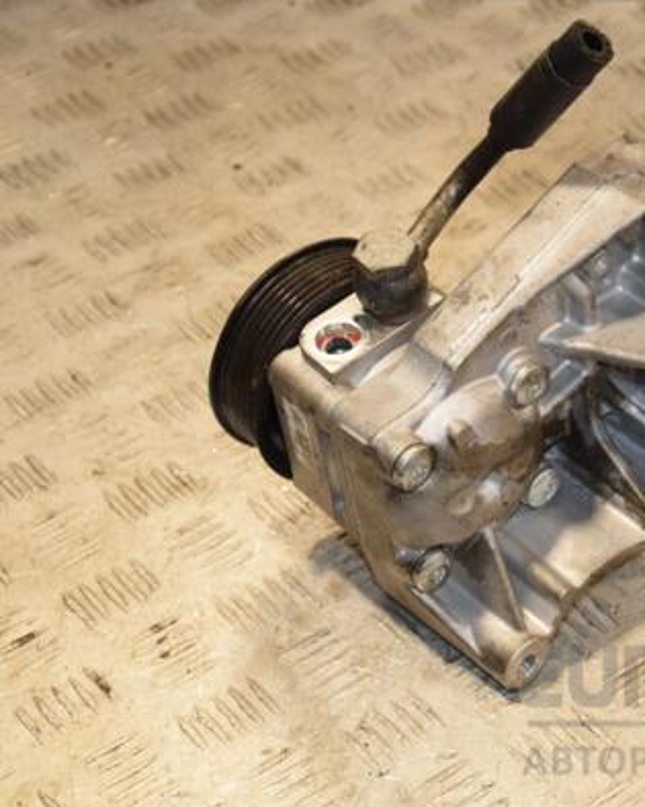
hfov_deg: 17.0
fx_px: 2148
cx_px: 483
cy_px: 404
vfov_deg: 21.3
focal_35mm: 90
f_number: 6.3
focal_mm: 42
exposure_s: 1/200
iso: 800
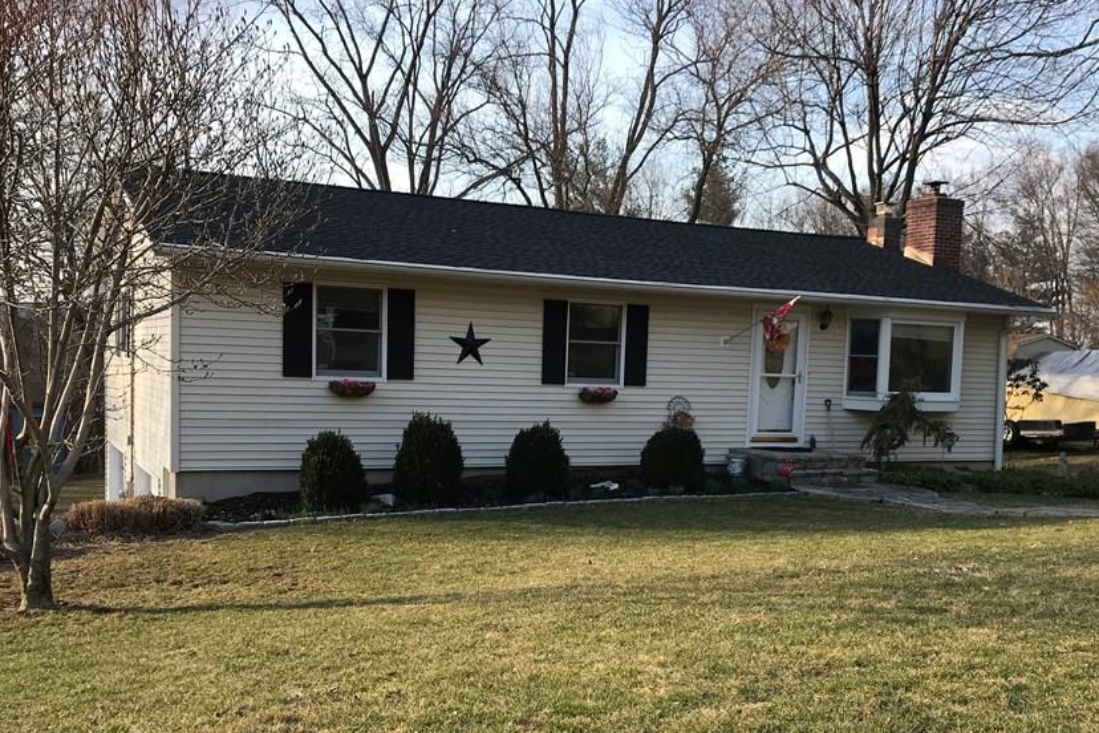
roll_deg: -2.3
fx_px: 1099
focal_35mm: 36
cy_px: 470
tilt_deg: -4.8
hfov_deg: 53.1
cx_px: 551
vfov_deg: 36.6
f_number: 1.8
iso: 20
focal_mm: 3.99
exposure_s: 1/656
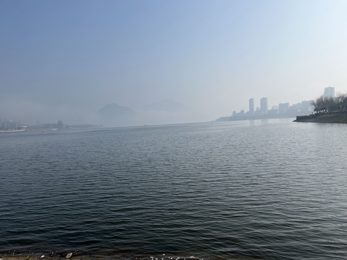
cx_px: 174
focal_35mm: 26
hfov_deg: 67.3
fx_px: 261
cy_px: 130
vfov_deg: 53.1
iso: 50
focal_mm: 5.1
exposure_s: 1/6173
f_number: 1.6
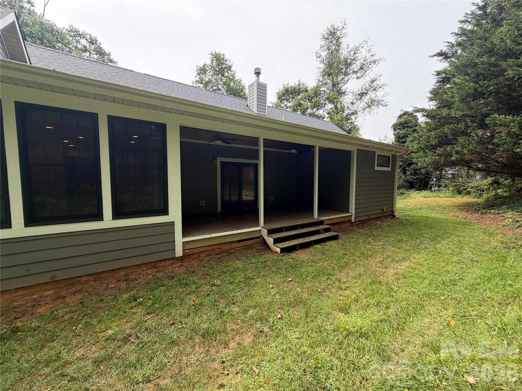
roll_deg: -0.1
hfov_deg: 102.1
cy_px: 196
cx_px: 261
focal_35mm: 14
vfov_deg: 85.7
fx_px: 211
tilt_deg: -5.7
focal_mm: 2.22
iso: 50
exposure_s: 1/186
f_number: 2.2
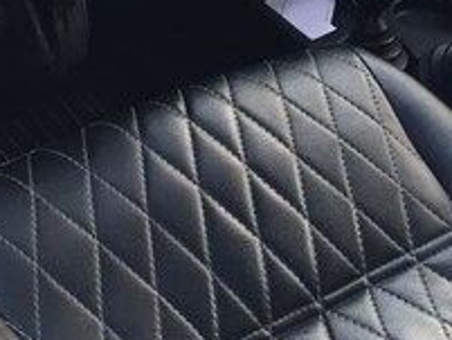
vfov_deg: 14.6
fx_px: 1241
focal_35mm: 95
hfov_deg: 20.6
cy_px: -161
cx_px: 299
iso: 50
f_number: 2.2
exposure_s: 1/33
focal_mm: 4.15
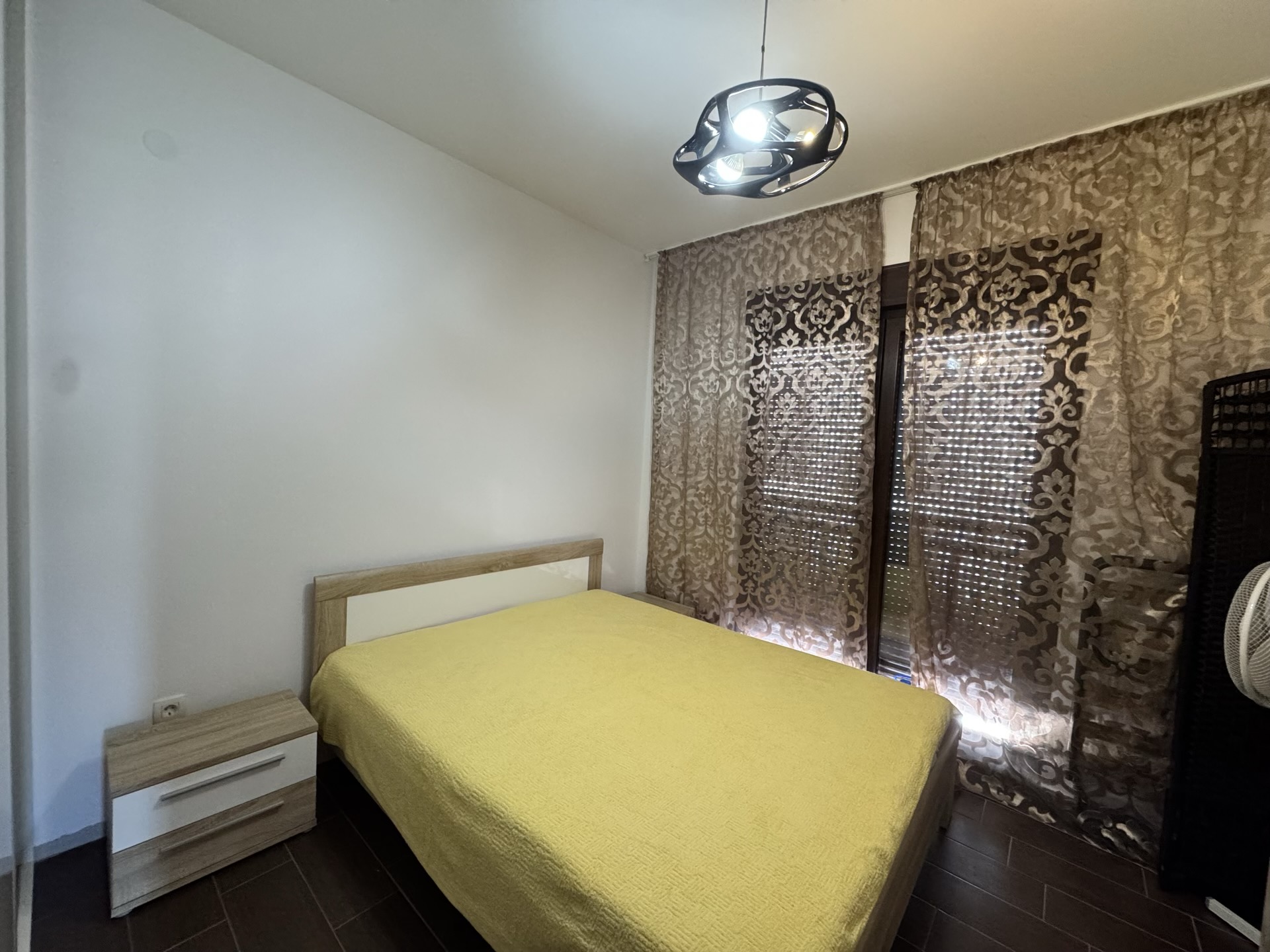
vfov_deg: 85.7
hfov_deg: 102.1
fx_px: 514
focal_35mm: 14
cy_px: 476
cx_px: 635
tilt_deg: -2.6
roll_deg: -3.1
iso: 400
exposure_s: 1/50
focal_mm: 2.22
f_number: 2.2
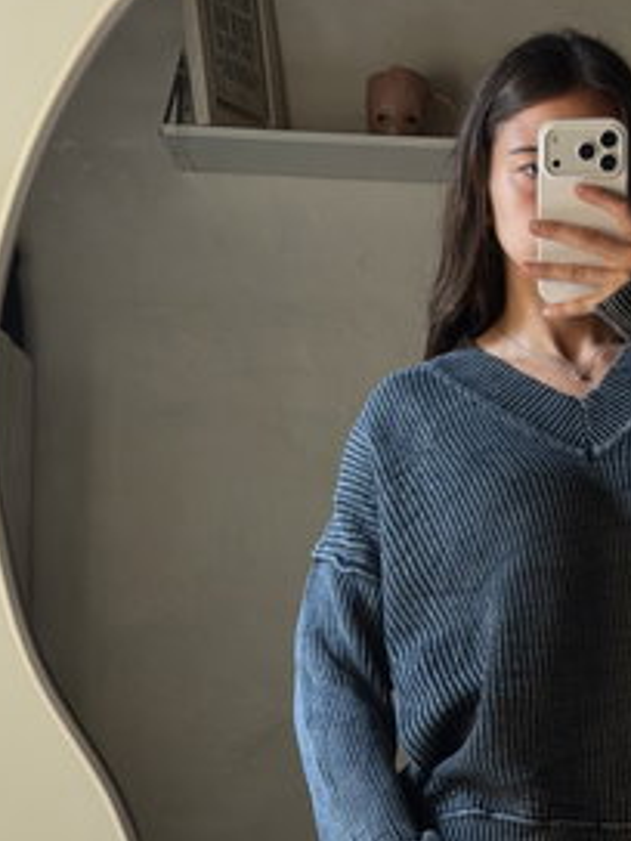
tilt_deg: -21.8
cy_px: 533
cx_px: 529
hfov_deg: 15.6
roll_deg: -0.2
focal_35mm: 94
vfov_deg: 20.8
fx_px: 2285
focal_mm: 6.76
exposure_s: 1/60
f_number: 1.78
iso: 250
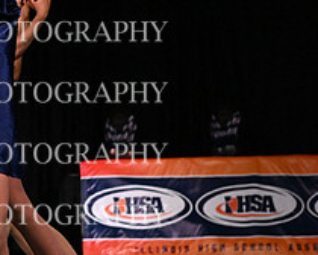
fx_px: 2776
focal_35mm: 295
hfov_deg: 6.5
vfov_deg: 5.2
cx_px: -51
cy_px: 123
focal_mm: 76
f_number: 4
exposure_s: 1/1000
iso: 8000
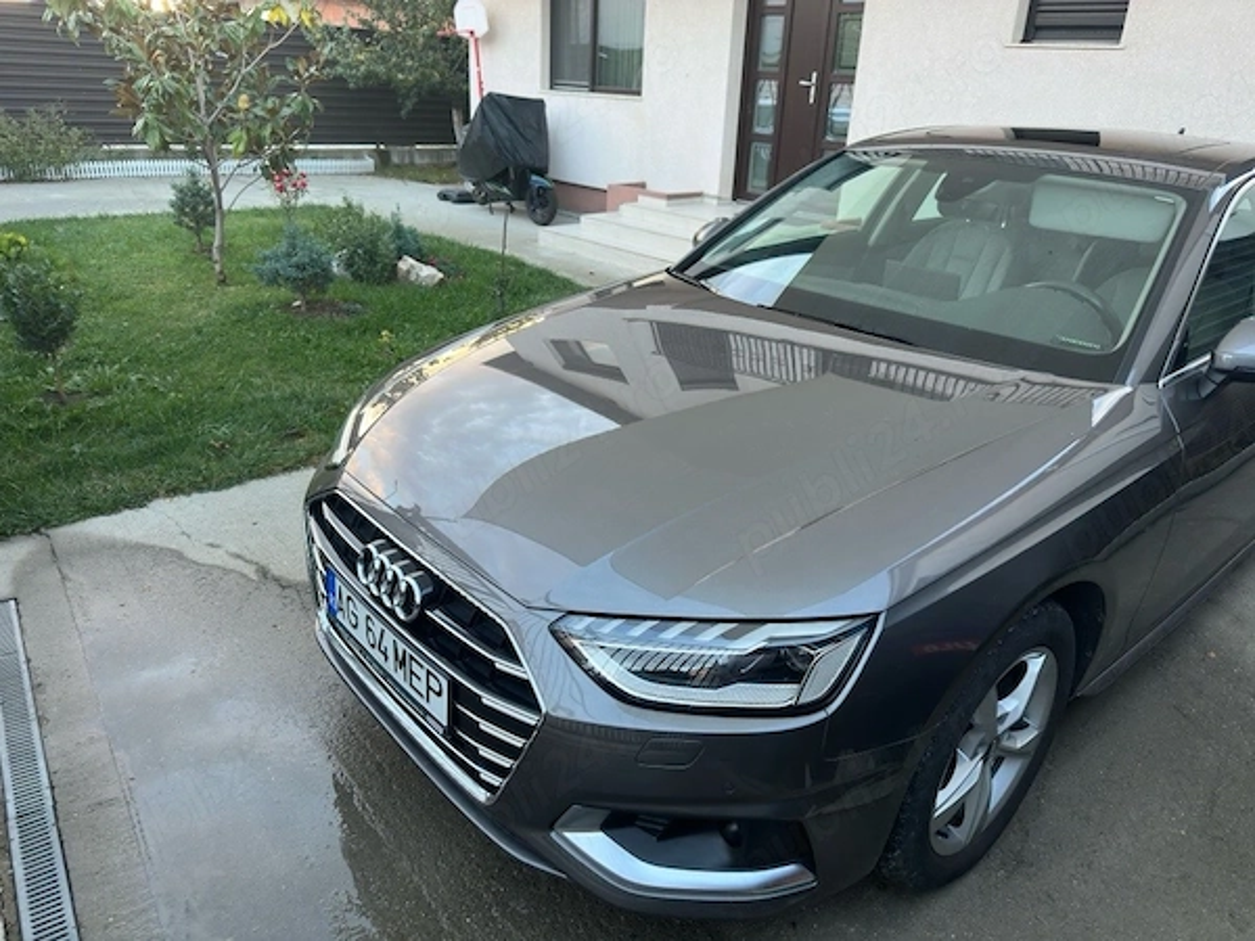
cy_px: 470
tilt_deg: -23.4
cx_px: 628
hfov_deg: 71.6
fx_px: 870
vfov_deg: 56.8
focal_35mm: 24
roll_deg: -2.7
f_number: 1.78
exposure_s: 1/80
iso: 125
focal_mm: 6.86
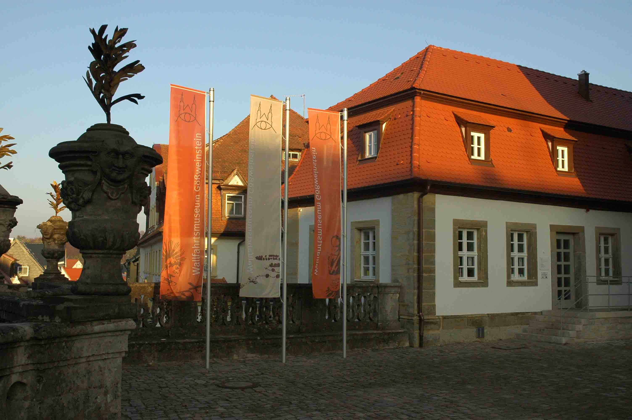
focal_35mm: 40
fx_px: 710
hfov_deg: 48.0
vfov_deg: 33.0
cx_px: 316
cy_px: 210
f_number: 10
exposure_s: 1/250
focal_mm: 27
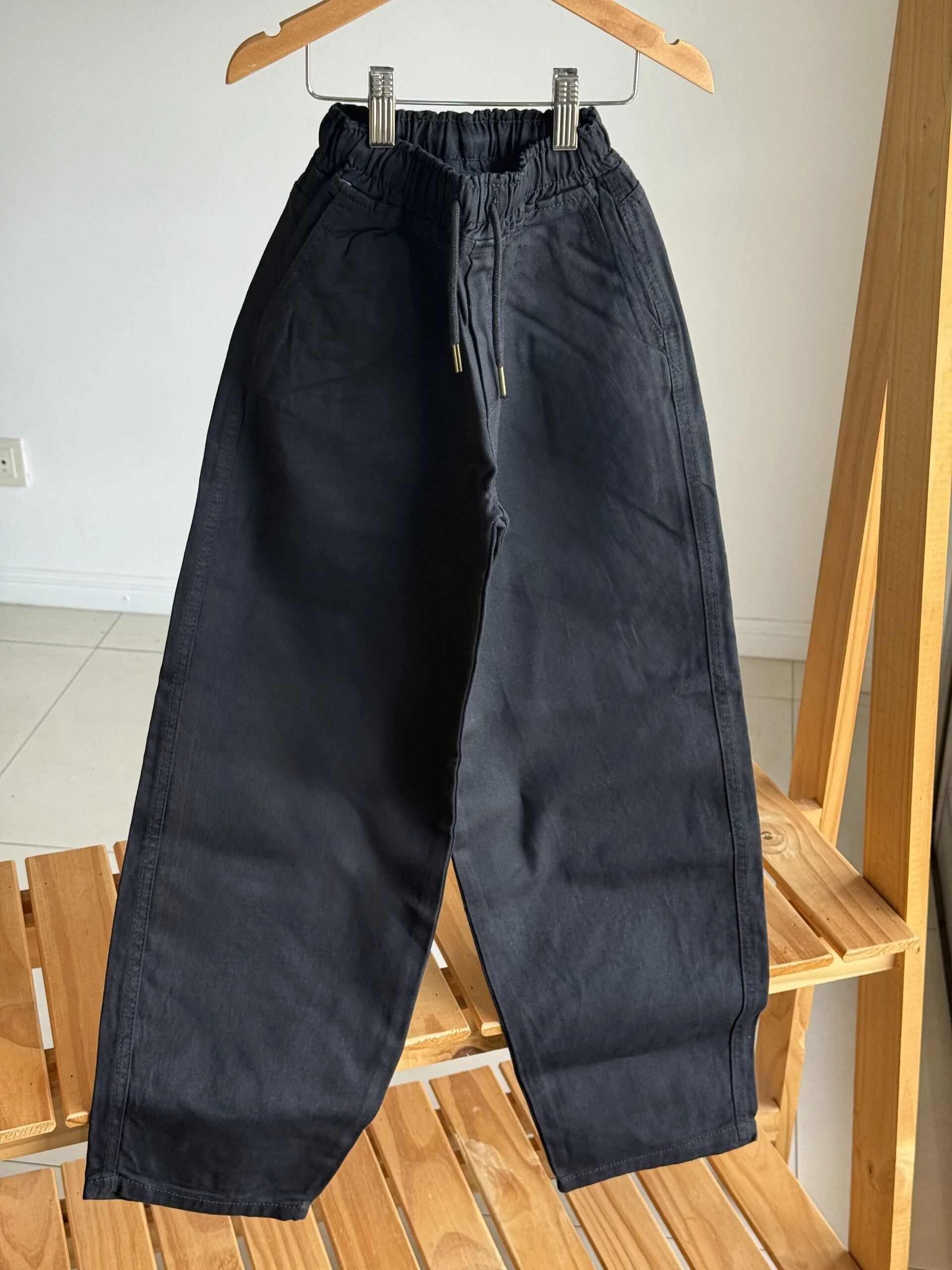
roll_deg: +0.2
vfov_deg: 39.7
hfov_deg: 30.3
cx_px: 476
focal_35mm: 48
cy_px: 635
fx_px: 1760
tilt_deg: -26.8
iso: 100
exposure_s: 1/168
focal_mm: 6.76
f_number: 1.78
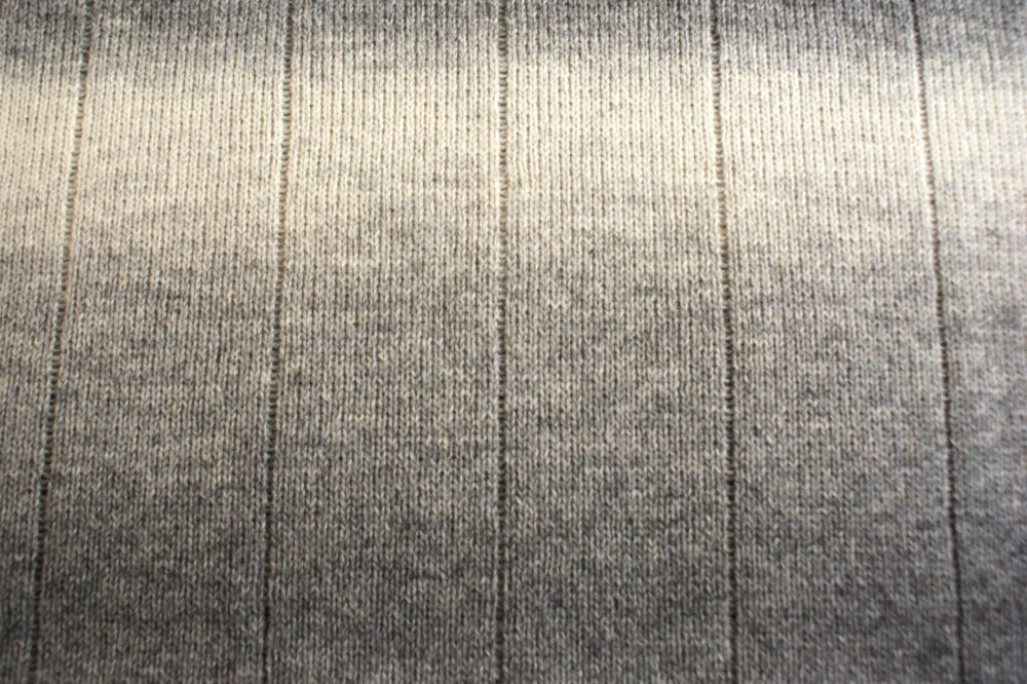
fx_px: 1027
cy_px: 342
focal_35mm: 36
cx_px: 514
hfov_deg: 53.1
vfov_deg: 36.8
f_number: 4.5
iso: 400
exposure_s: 1/20
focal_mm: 24
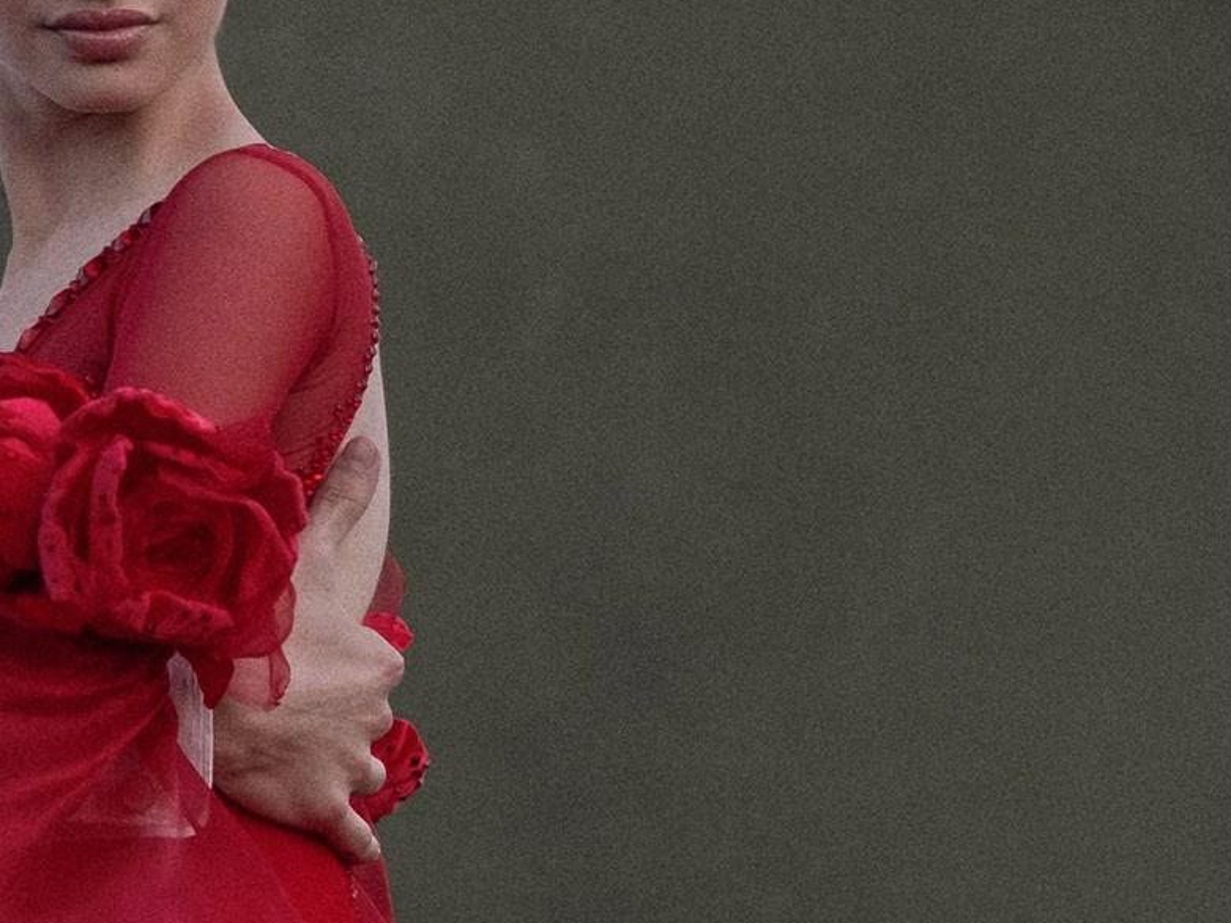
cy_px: 695
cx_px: 328
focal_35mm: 534
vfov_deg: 2.8
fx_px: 18993
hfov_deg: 3.7
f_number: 1.2
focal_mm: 75
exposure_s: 1/500
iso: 500
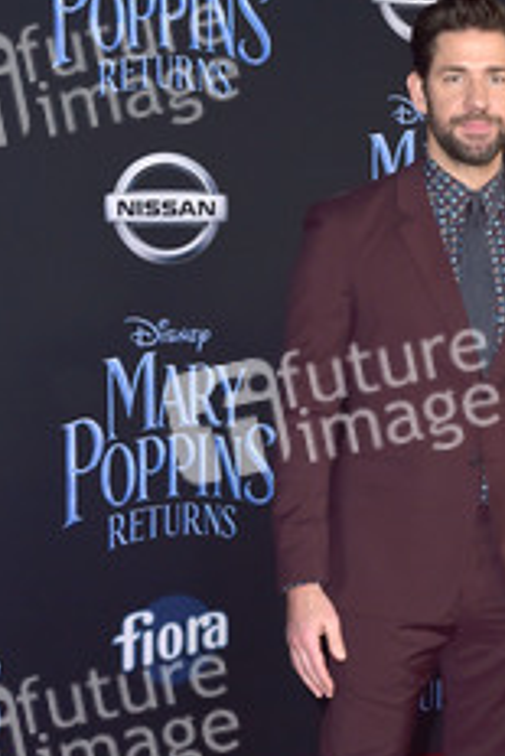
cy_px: 570
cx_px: 428
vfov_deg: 21.3
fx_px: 1996
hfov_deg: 14.3
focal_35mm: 95
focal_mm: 55
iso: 400
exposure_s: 1/250
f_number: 6.3
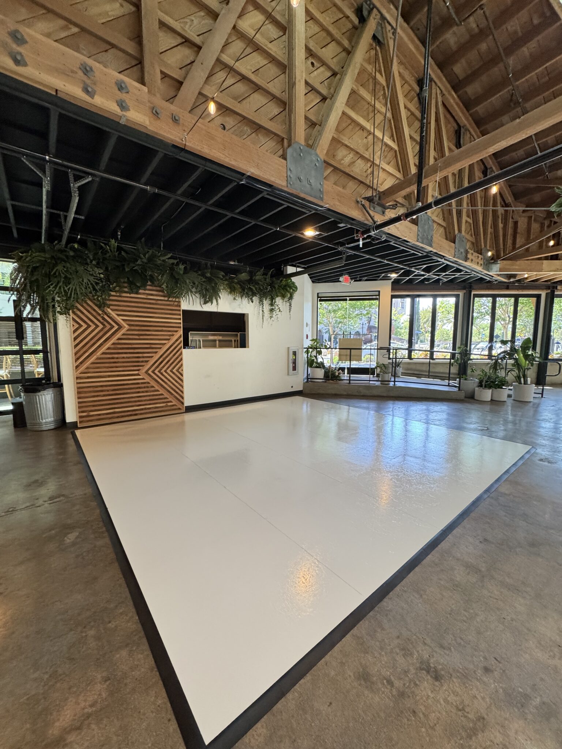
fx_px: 303
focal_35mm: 14
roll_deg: +0.7
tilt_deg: -7.1
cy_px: 374
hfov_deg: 85.7
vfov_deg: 102.1
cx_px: 281
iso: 250
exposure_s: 1/120
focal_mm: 2.22
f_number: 2.2
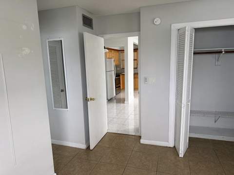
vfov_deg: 56.7
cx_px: 117
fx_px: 162
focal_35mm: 24
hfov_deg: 71.7
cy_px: 88
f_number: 1.78
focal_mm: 6.76
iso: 200
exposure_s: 1/121
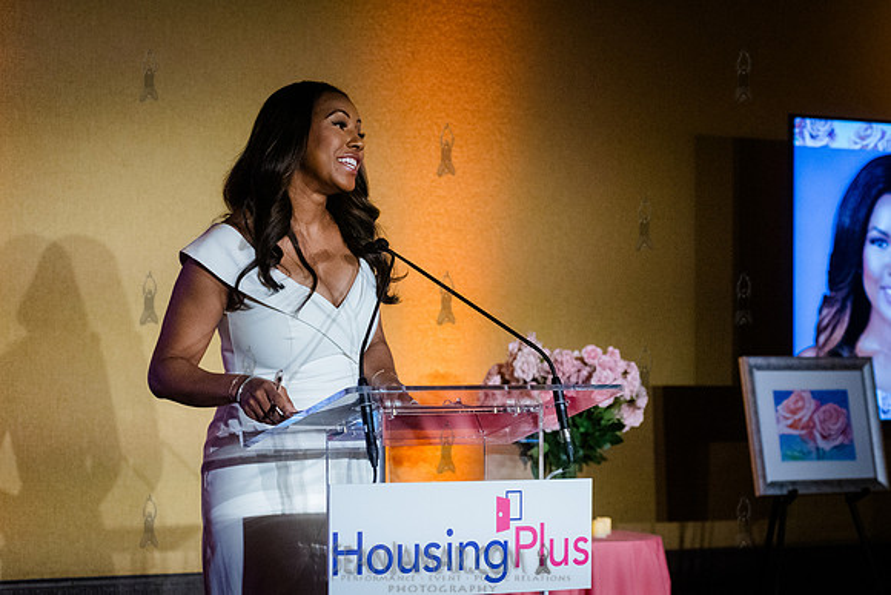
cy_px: 257
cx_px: 436
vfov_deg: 14.8
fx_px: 2288
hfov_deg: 22.0
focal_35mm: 92
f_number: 4
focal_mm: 80
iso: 8000
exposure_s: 1/320
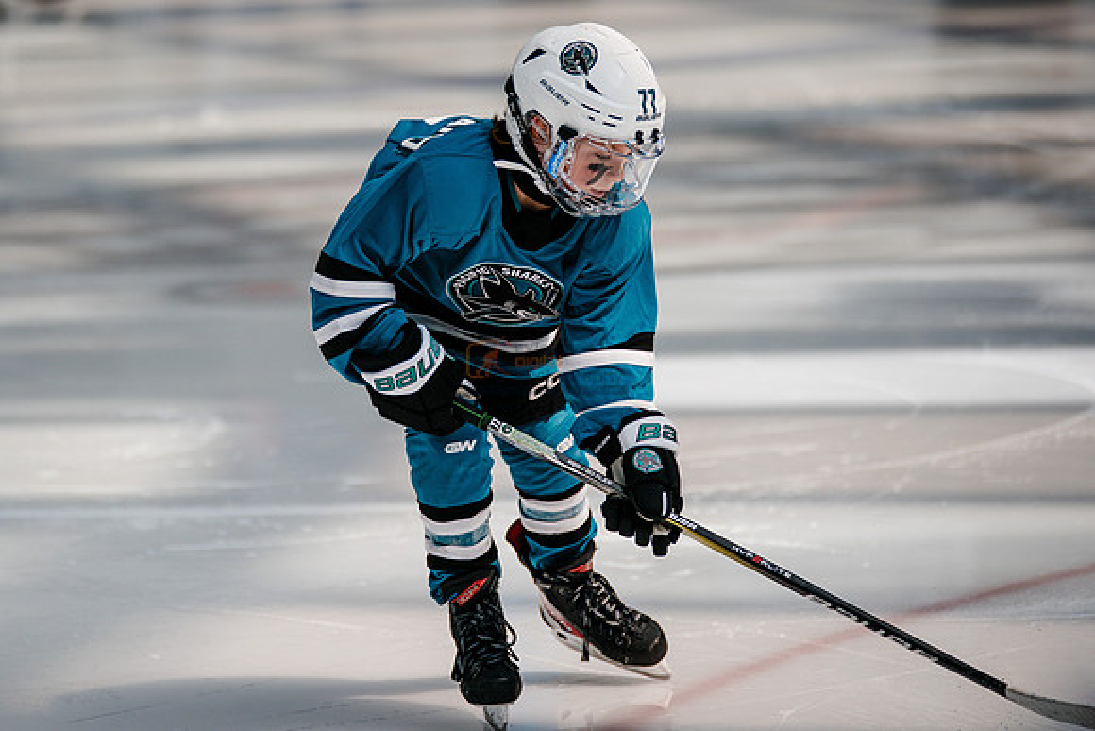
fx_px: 9154
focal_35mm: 301
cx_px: 428
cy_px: 286
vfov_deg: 4.6
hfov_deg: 6.8
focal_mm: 247
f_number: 3.2
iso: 200
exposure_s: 1/2000
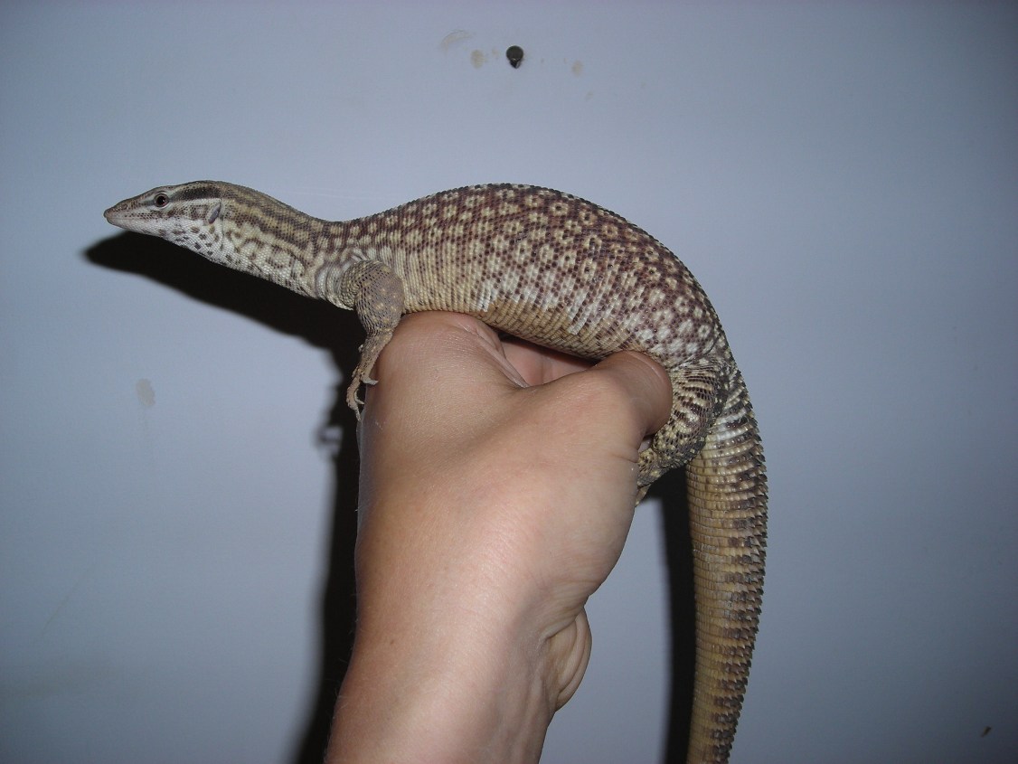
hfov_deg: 49.0
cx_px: 509
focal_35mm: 38
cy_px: 382
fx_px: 1118
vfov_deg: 37.7
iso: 50
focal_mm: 6.3
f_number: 3.2
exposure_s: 1/60
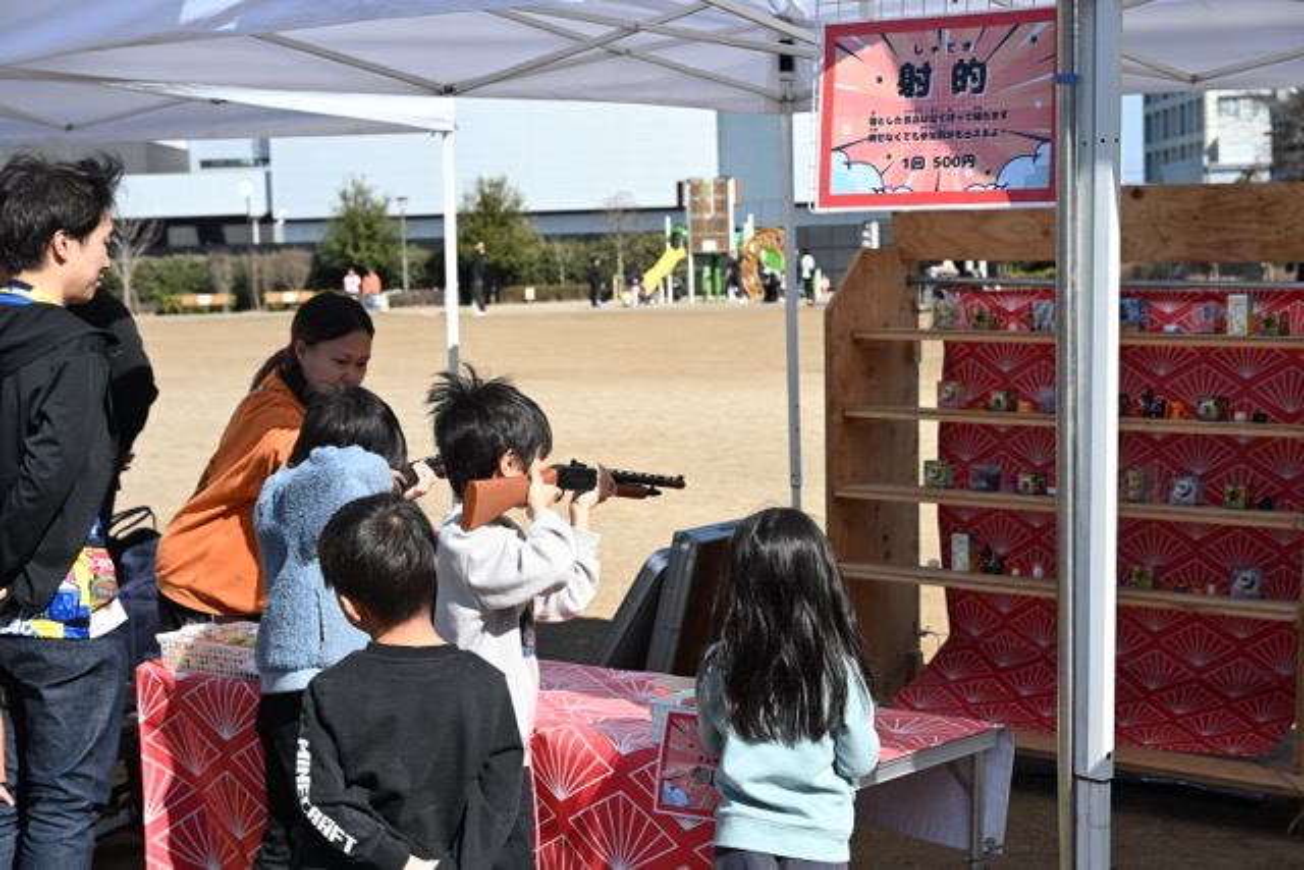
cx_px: 652
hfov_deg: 33.4
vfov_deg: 22.6
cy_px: 435
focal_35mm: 60
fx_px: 2174
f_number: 7.1
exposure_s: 1/800
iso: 400
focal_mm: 60
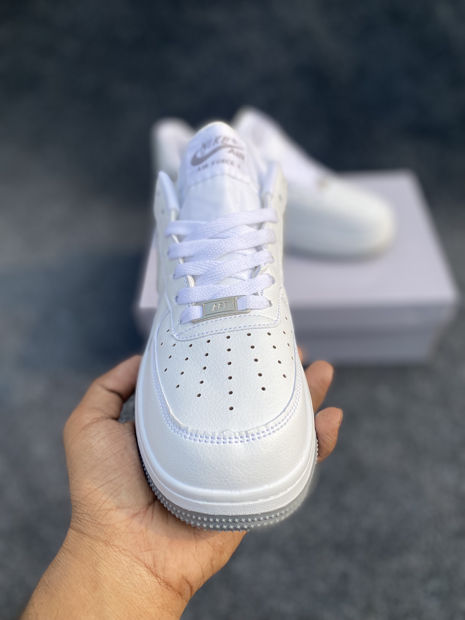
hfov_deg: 53.1
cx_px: 232
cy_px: 310
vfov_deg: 67.3
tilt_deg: -46.5
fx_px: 466
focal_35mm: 26
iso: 32
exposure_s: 1/2358
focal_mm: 4.25
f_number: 1.8
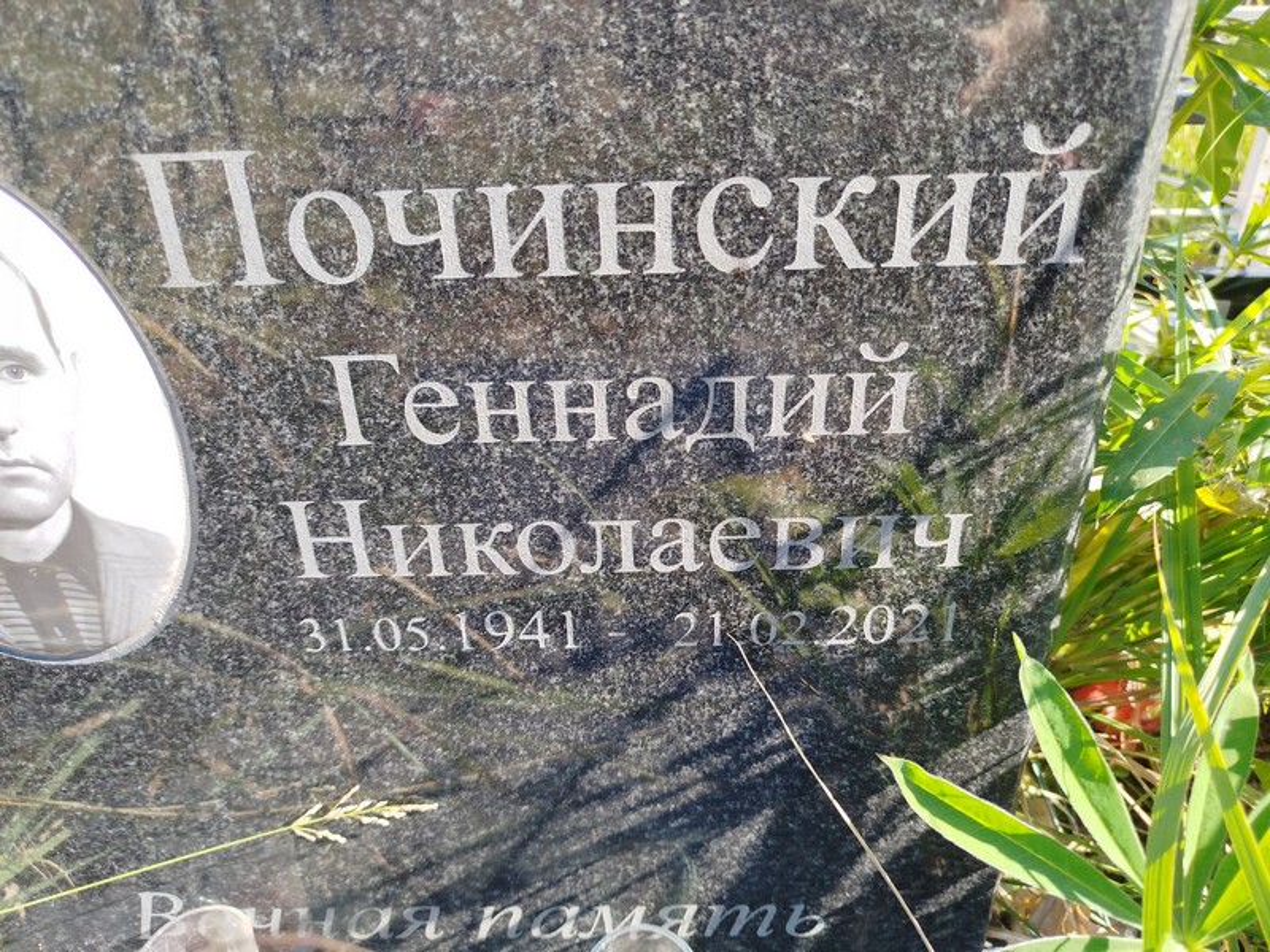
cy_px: 476
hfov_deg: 71.6
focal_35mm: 24
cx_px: 635
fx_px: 881
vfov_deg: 56.8
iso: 50
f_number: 1.7
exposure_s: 1/197
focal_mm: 5.31
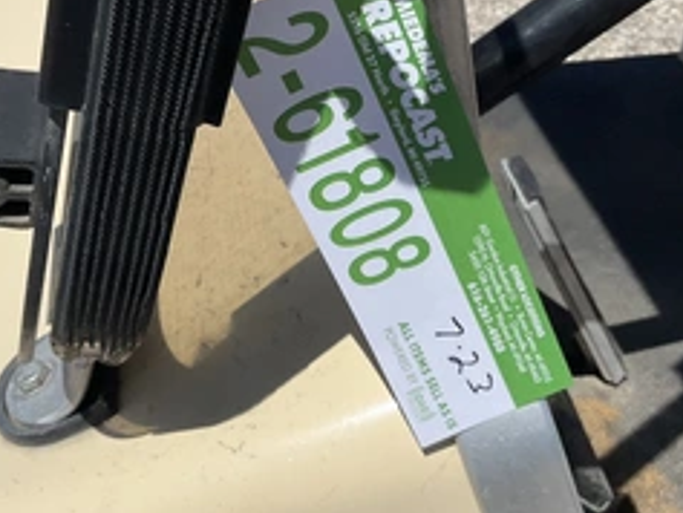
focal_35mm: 49
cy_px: 225
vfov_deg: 29.7
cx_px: 331
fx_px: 967
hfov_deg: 38.9
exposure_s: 1/3322
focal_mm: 3
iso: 25
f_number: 1.8
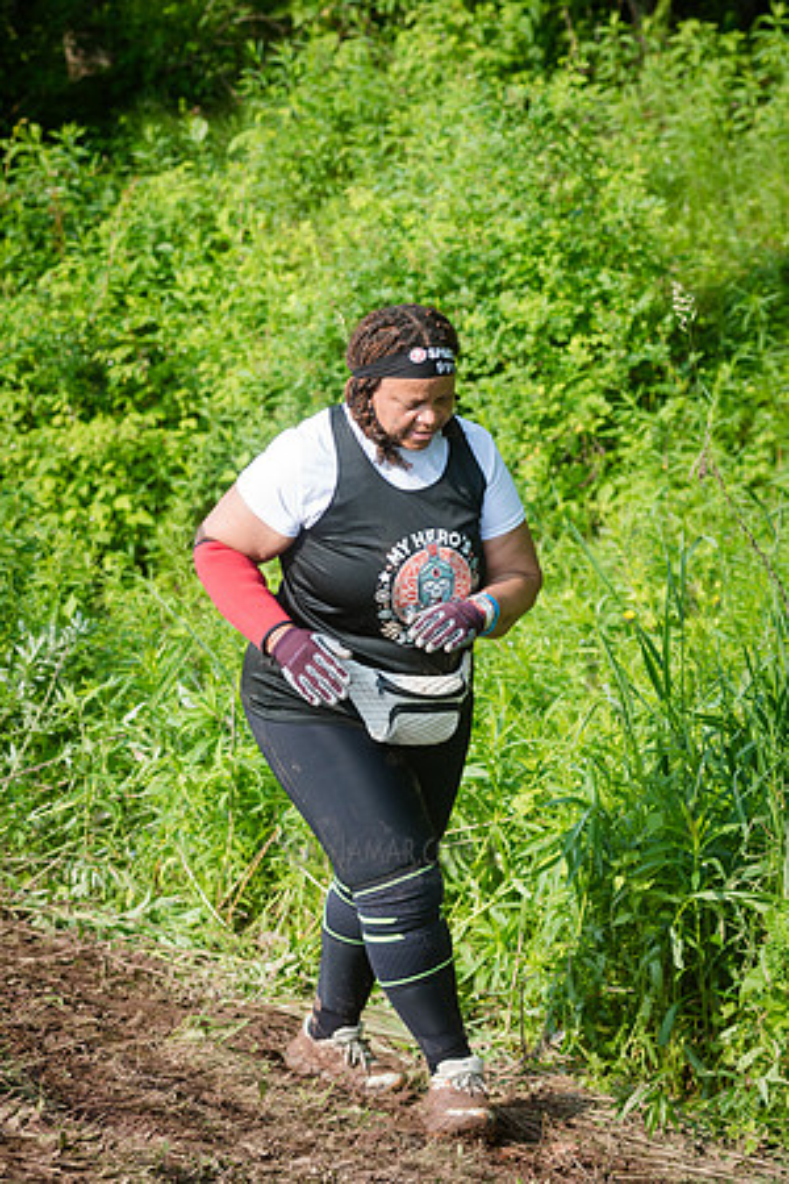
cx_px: 375
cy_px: 592
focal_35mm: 150
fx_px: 4929
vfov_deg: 13.7
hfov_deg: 9.2
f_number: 4.5
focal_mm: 100
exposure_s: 1/640
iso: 250
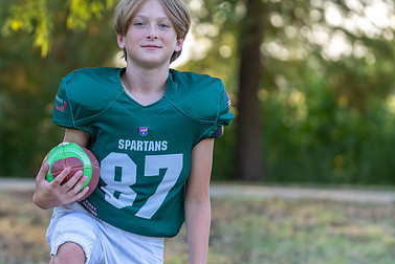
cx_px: 158
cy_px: 101
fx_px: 1768
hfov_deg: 12.7
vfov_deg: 8.5
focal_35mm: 161
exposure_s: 1/320
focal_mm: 100
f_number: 2.8
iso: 250
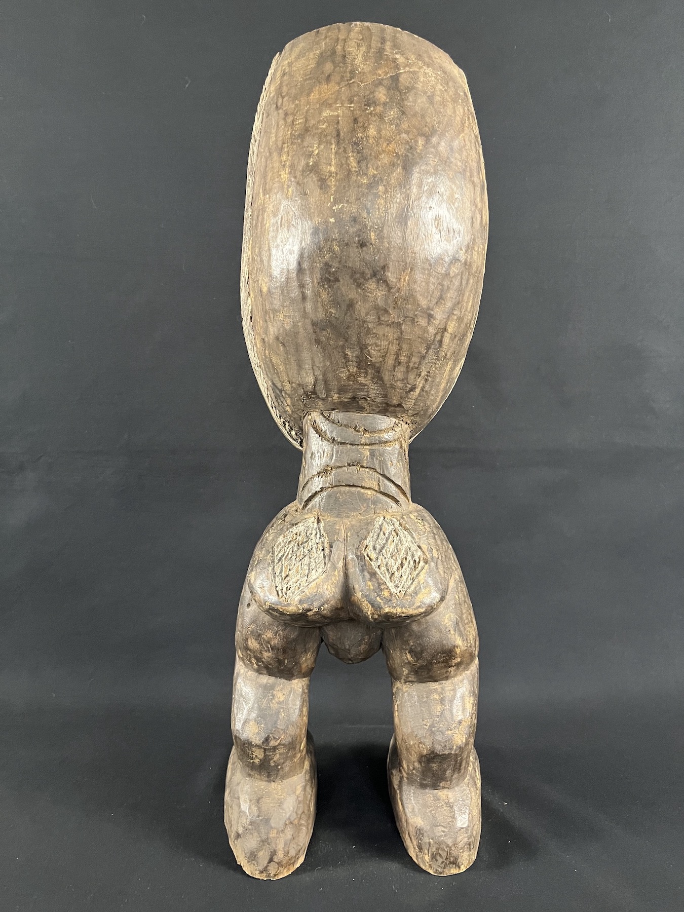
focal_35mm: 26
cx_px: 342
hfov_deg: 53.1
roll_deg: -2.5
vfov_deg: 67.3
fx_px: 685
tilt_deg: -4.3
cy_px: 456
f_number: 1.6
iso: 640
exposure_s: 1/40
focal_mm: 5.1
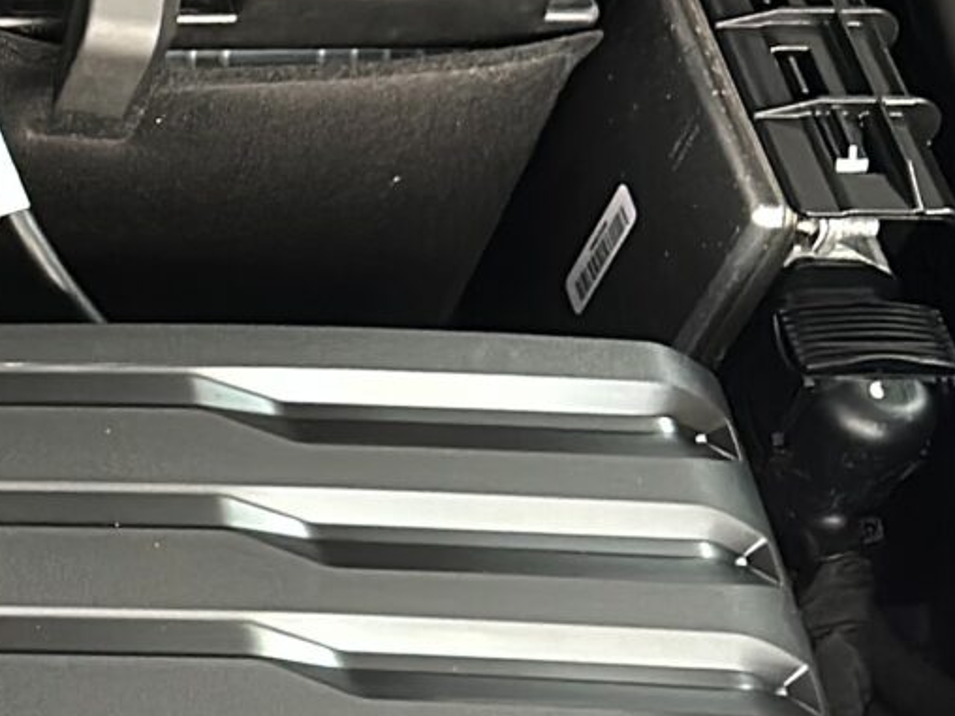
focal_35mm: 121
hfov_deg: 13.6
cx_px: -1036
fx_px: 3338
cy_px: 400
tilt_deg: -47.7
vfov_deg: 12.2
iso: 351
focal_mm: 6.86
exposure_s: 1/38.9
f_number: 1.78
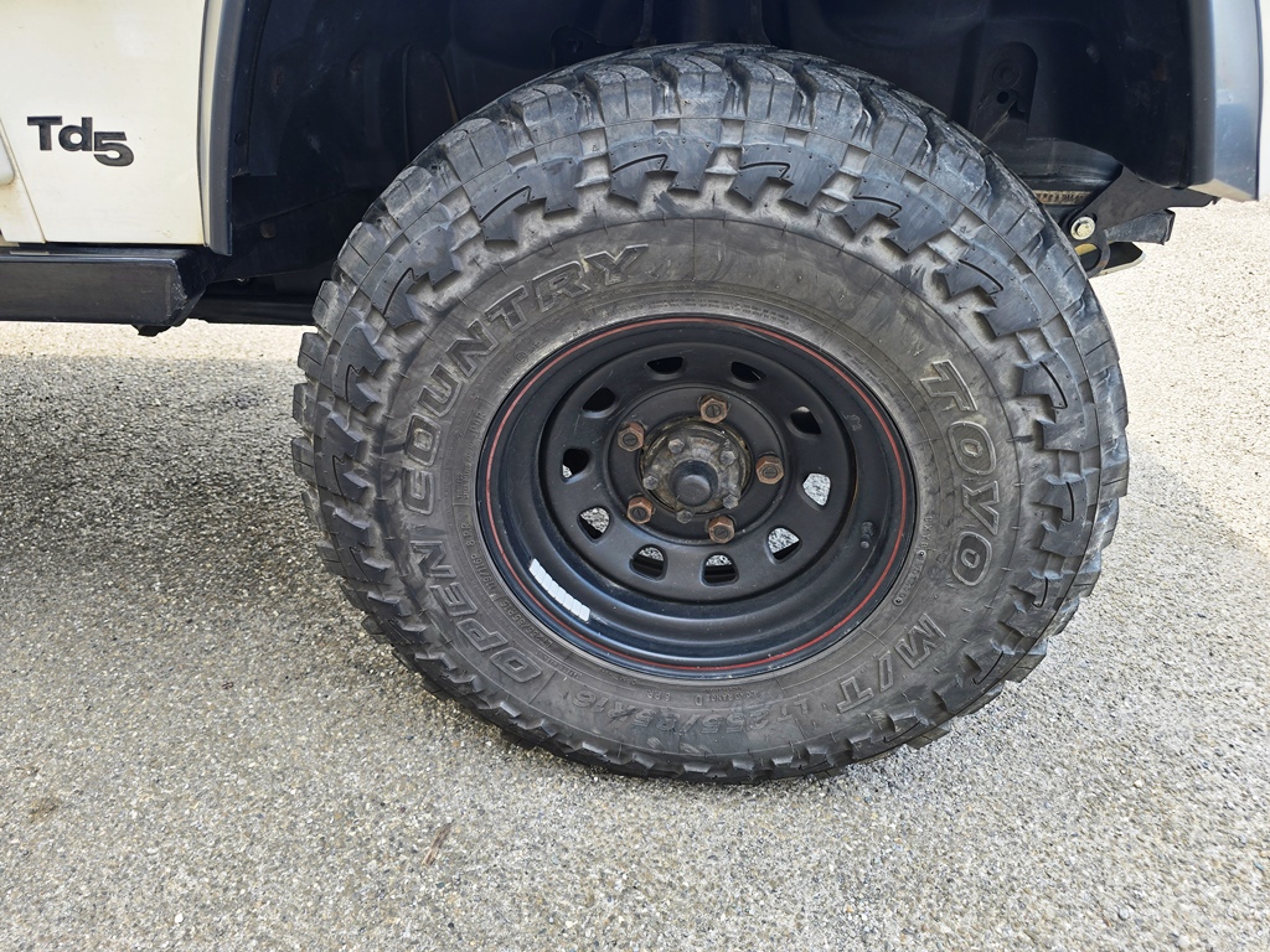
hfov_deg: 73.9
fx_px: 844
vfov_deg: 58.9
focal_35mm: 23
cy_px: 476
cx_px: 635
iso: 32
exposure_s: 1/180
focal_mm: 6.3
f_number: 1.7
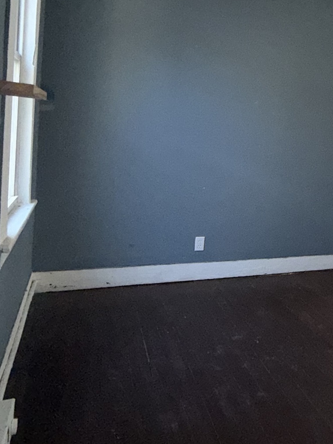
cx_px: 336
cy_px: 177
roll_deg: -5.7
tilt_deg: -3.2
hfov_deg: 38.9
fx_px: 410
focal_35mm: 32
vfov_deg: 56.4
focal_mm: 2.22
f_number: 2.2
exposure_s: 1/103
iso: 125
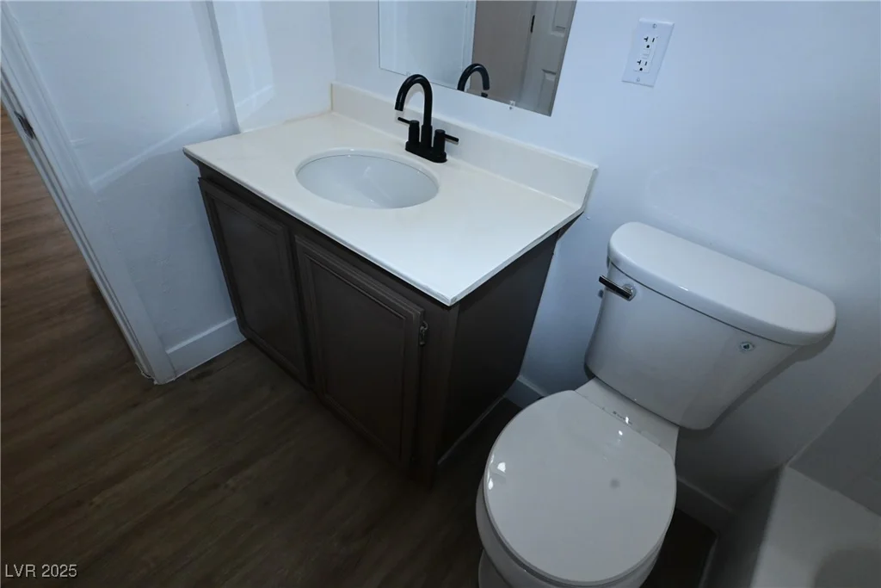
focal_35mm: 18
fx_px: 441
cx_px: 440
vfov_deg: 67.4
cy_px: 294
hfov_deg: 90.0
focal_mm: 12
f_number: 11
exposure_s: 1/60
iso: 1800
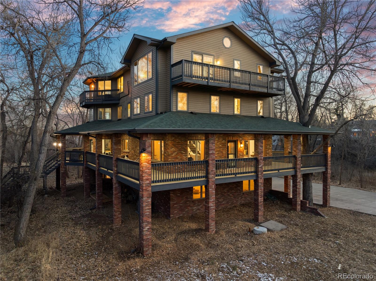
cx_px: 188
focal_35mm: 24
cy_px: 140
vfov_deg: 56.7
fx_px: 260
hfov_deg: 71.6
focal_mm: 12.29
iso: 350
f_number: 2.8
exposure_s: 1/15
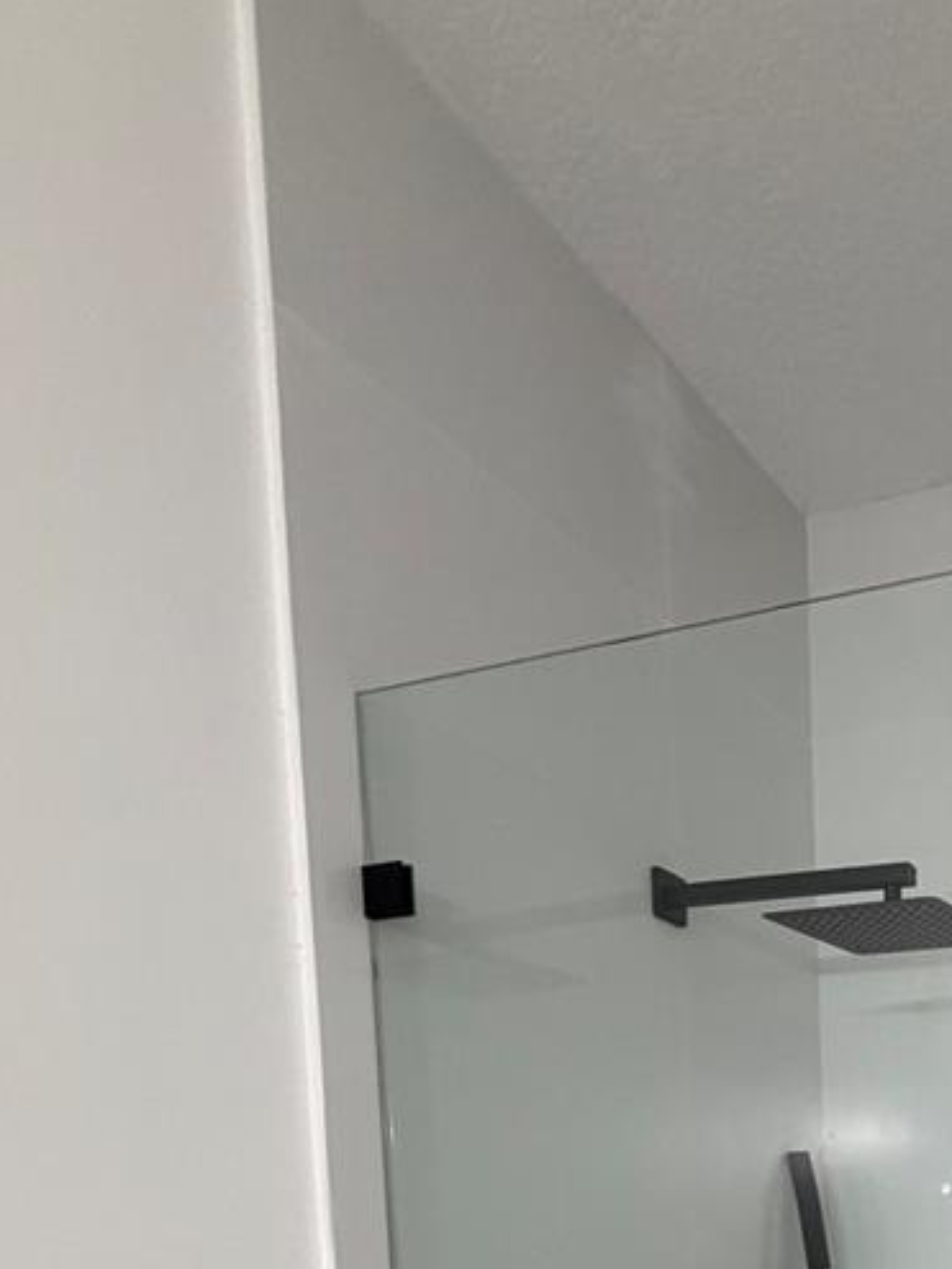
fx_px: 1246
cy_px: 1415
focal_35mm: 34
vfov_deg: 41.9
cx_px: 1070
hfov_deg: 35.2
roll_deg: +0.8
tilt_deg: -4.8
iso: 160
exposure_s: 1/120
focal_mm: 2.22
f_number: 2.2
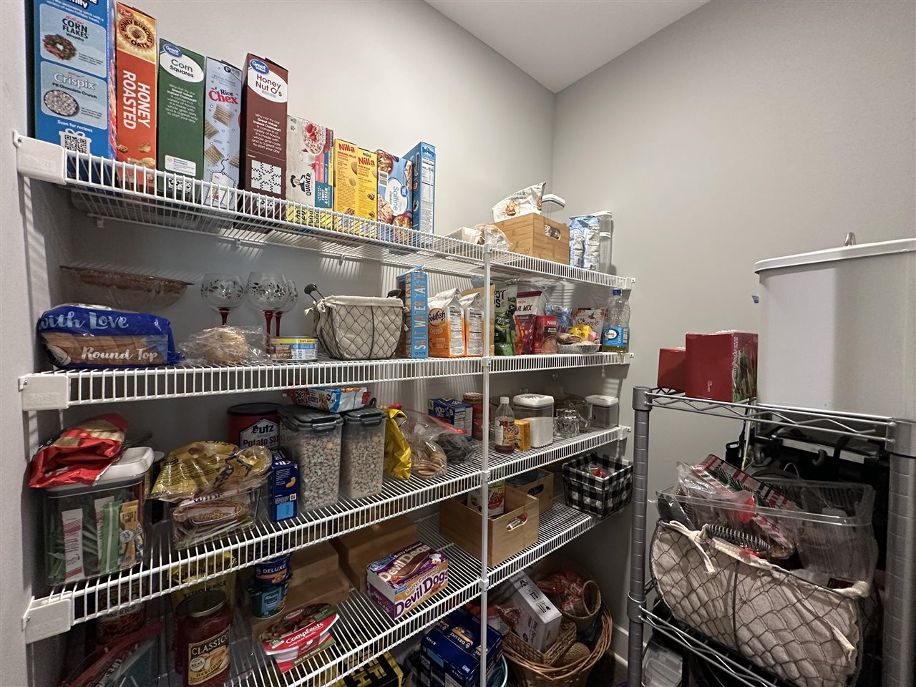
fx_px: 370
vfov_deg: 85.7
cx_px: 458
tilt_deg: -0.9
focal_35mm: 14
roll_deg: -0.7
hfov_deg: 102.1
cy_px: 344
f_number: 2.2
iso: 320
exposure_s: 1/60
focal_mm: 2.22
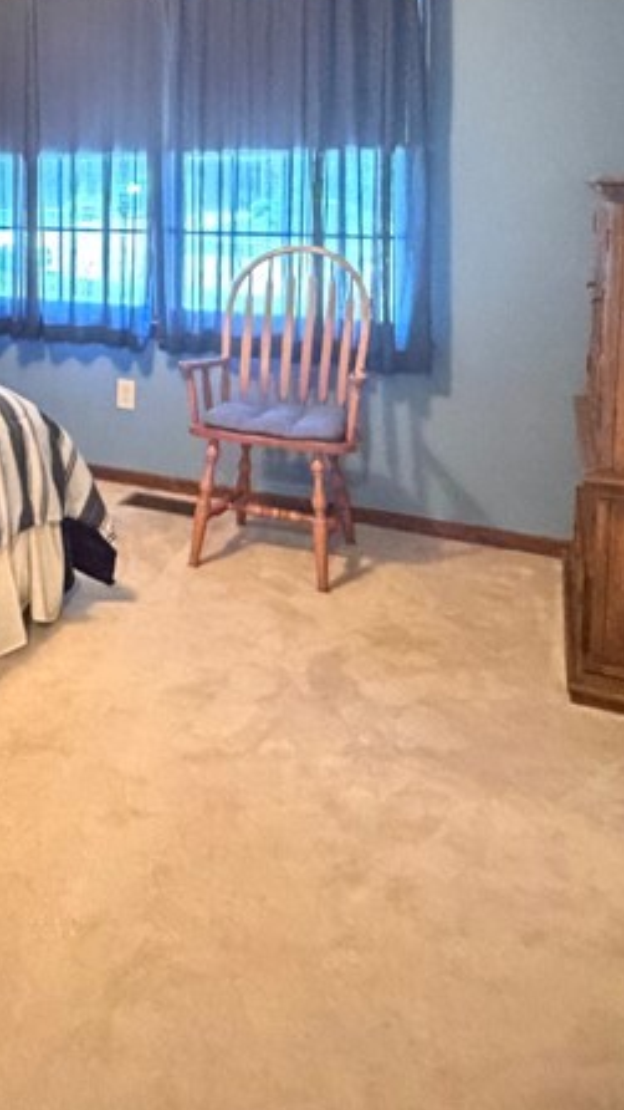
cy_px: 241
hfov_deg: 31.0
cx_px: -12
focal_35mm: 35
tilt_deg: -3.6
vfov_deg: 53.3
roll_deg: +0.1
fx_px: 1029
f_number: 2.2
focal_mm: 2.22
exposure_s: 1/30
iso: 1250
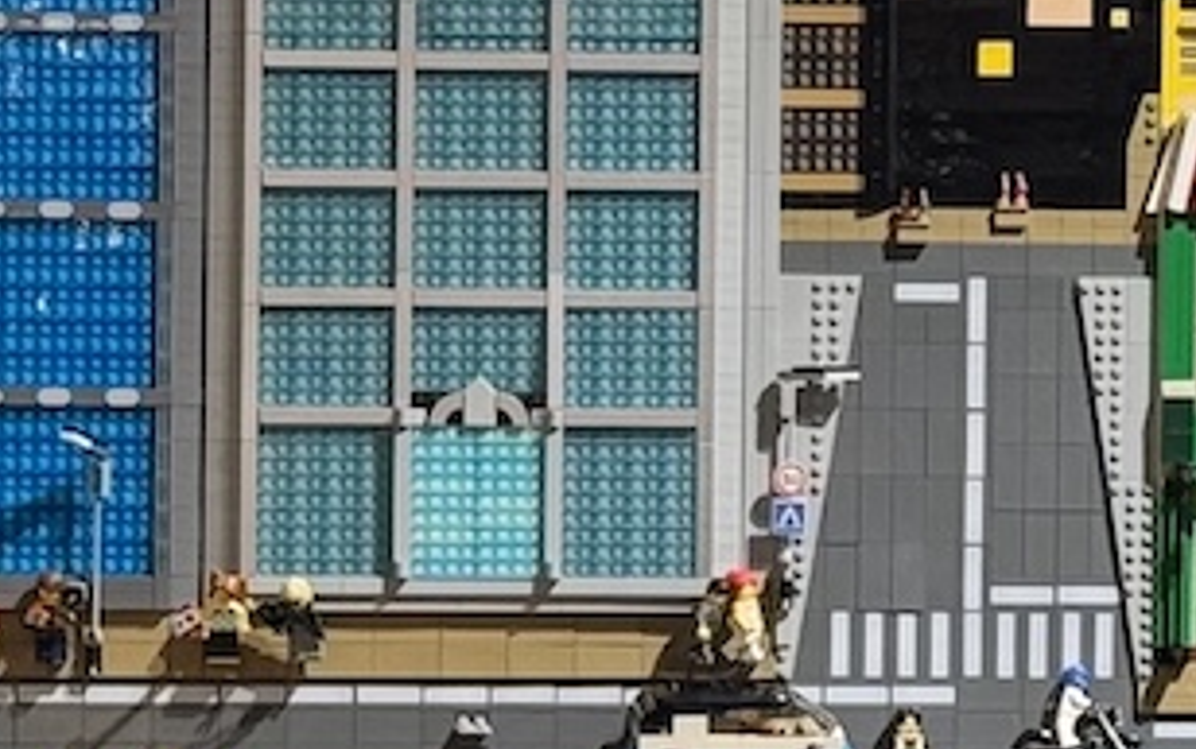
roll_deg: -0.8
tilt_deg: -2.2
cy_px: 217
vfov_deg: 5.0
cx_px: 656
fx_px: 8611
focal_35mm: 264
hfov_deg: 7.9
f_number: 1.78
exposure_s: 1/100
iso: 100
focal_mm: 6.76
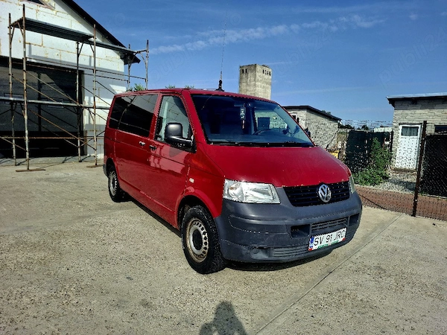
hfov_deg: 73.9
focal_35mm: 23
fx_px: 297
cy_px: 168
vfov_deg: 58.9
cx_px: 224
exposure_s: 1/1000
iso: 50
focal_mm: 5.54
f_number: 1.8
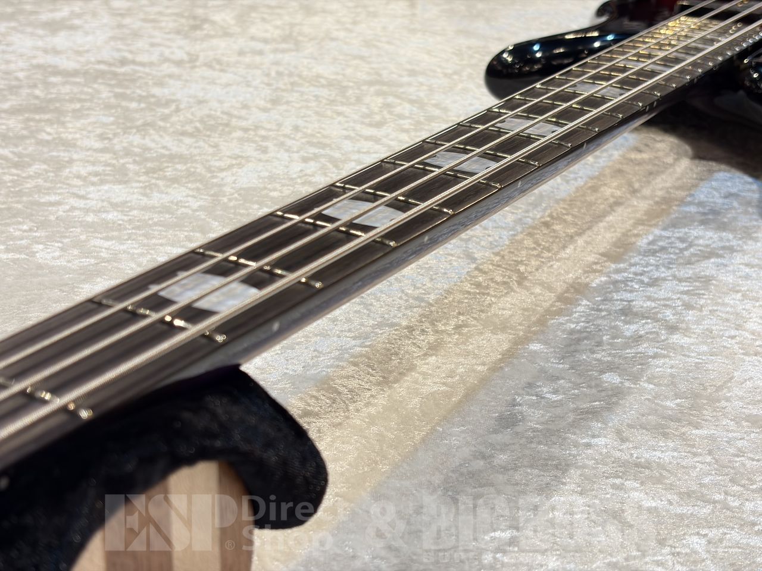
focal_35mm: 52
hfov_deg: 36.8
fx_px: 1145
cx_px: 381
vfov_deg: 28.0
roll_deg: -1.0
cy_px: 286
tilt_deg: -23.4
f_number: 1.6
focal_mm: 5.96
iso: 80
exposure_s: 1/60
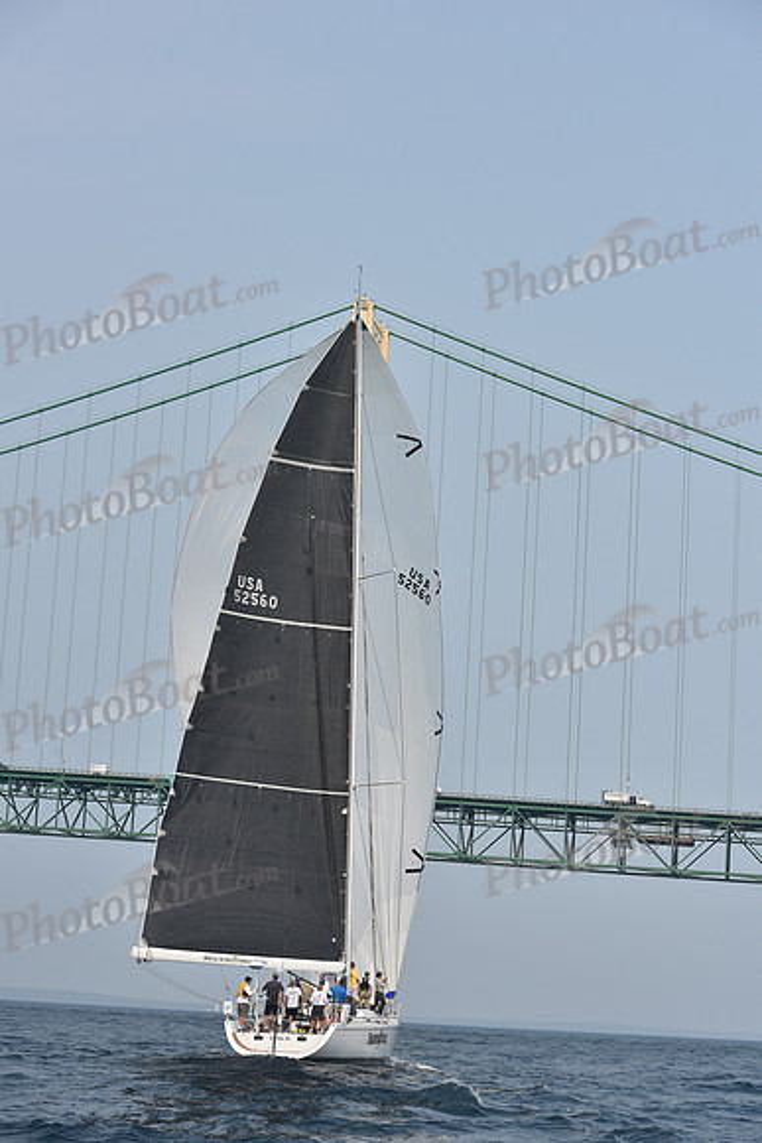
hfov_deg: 19.5
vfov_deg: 28.8
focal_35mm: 70
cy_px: 572
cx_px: 381
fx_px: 2221
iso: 250
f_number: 7.1
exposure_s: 1/1250
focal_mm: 70
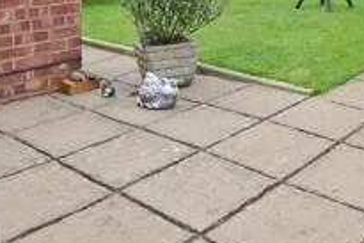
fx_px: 486
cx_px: 275
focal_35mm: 48
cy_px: -68
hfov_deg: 39.9
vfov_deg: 24.7
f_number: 7.1
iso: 400
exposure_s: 1/160
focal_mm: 10
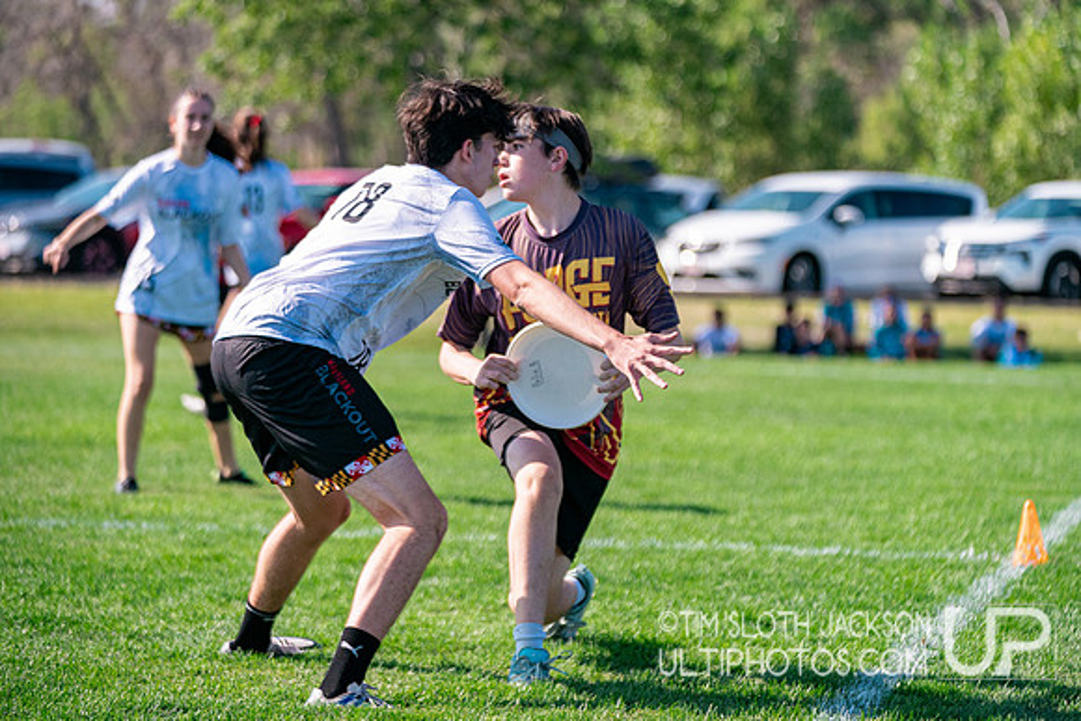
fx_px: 4213
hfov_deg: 14.6
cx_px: 621
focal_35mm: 140
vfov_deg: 9.8
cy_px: 308
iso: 1000
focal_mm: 122
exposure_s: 1/12800
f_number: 2.8
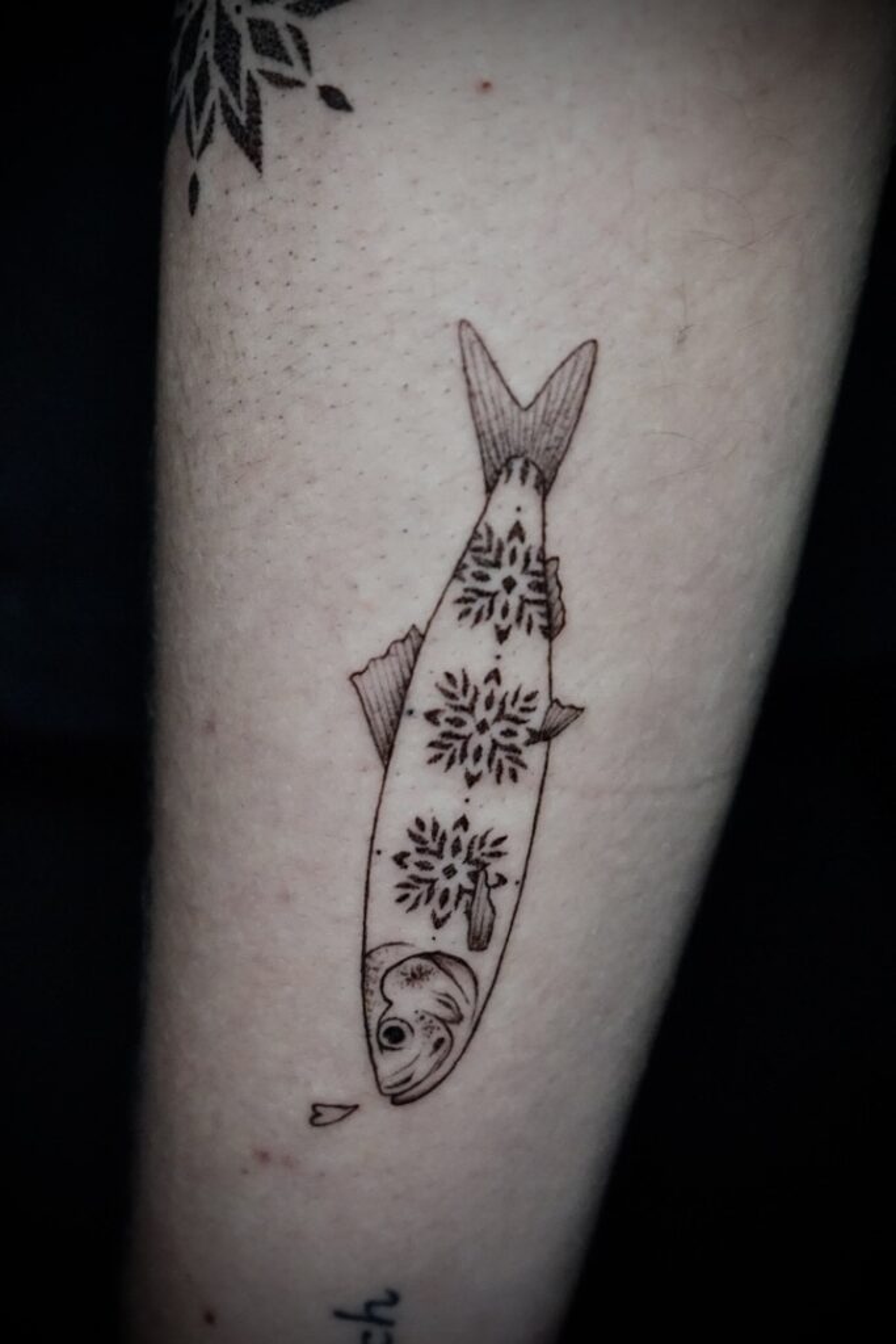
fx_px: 1493
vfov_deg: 48.5
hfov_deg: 33.4
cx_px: 448
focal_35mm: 40
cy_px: 672
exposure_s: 1/200
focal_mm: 40
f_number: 4
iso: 8000
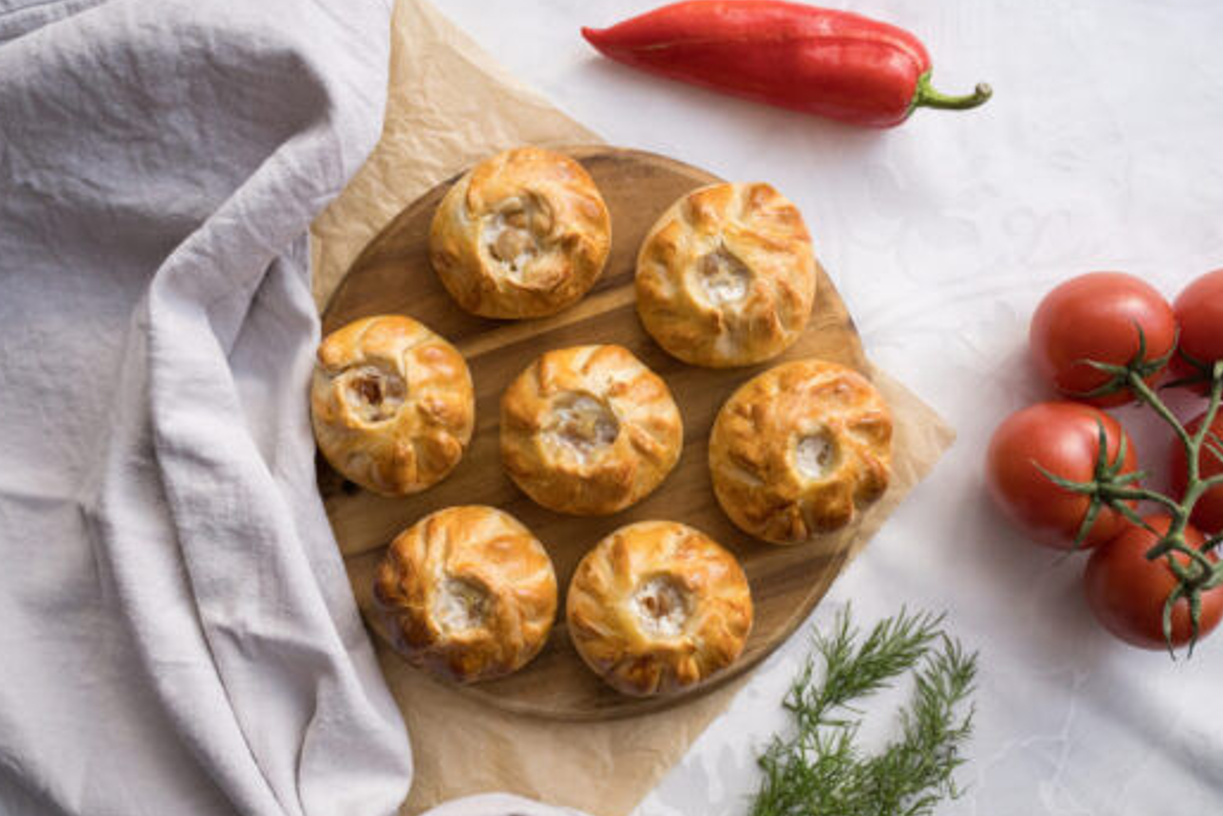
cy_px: 407
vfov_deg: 37.9
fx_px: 1189
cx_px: 604
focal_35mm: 35
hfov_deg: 54.4
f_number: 3.2
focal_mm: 30
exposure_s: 1/1000
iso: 4000
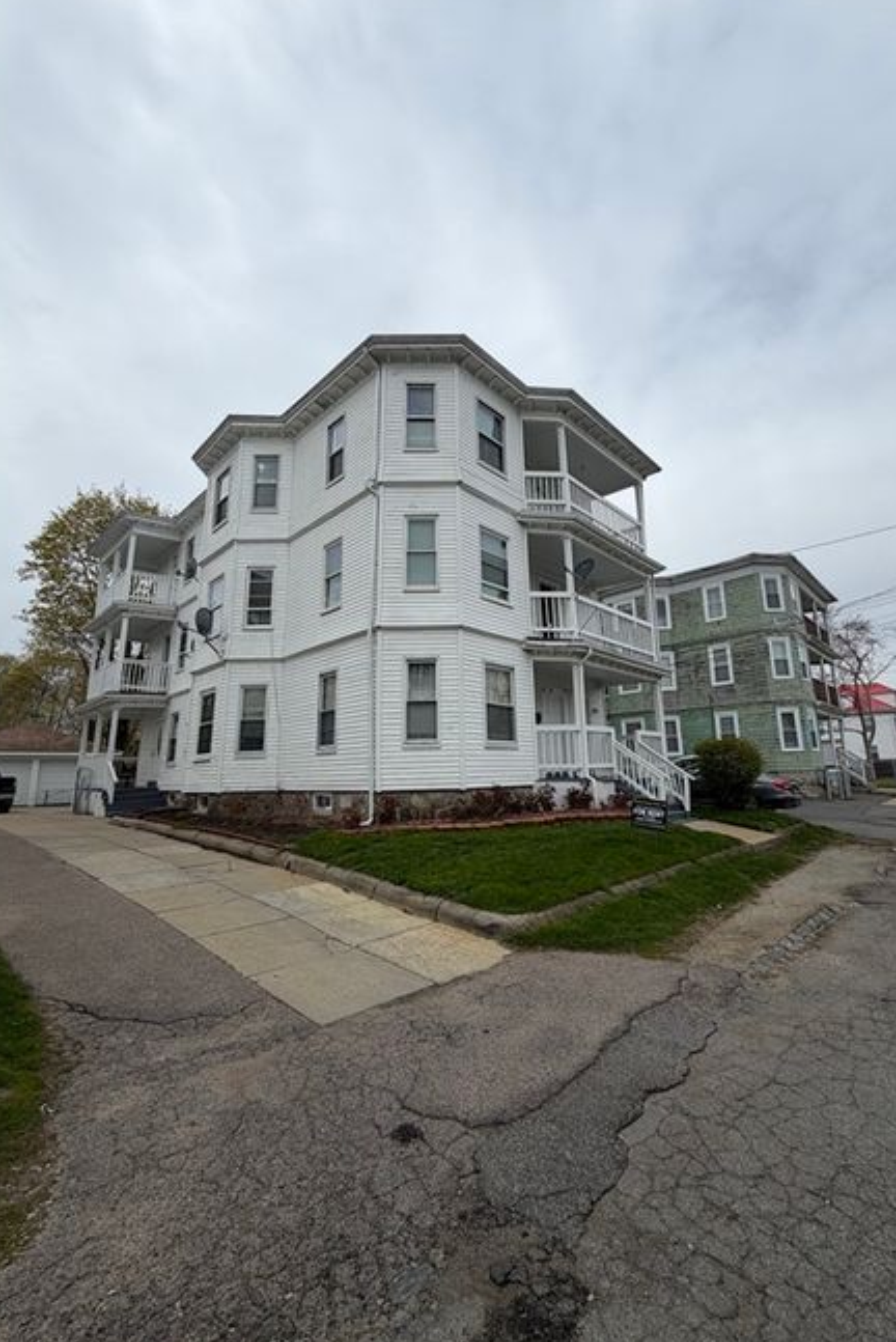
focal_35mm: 15
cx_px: 494
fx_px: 559
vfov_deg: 100.4
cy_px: 667
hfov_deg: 77.2
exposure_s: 1/1497
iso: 20
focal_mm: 2.22
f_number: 2.2
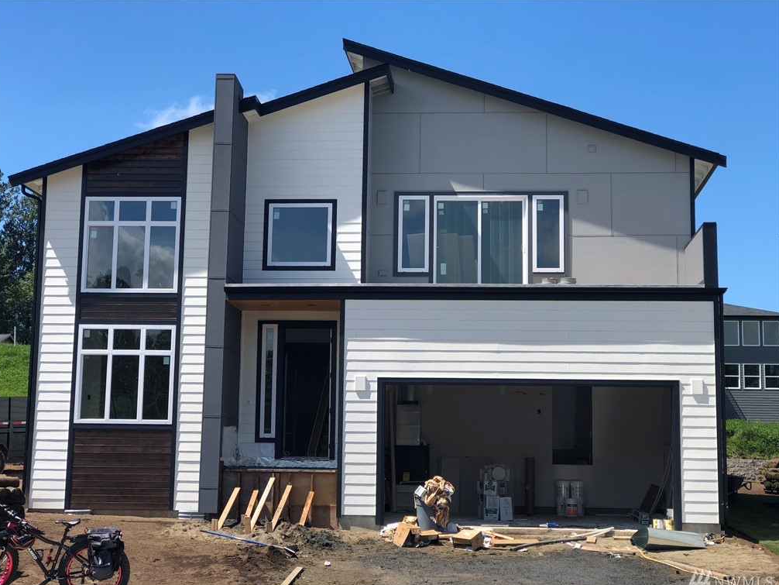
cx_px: 385
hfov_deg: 33.2
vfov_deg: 25.2
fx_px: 1306
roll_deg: -1.7
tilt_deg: +5.2
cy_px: 295
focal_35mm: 58
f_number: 2.8
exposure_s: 1/533
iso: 20
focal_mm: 6.6
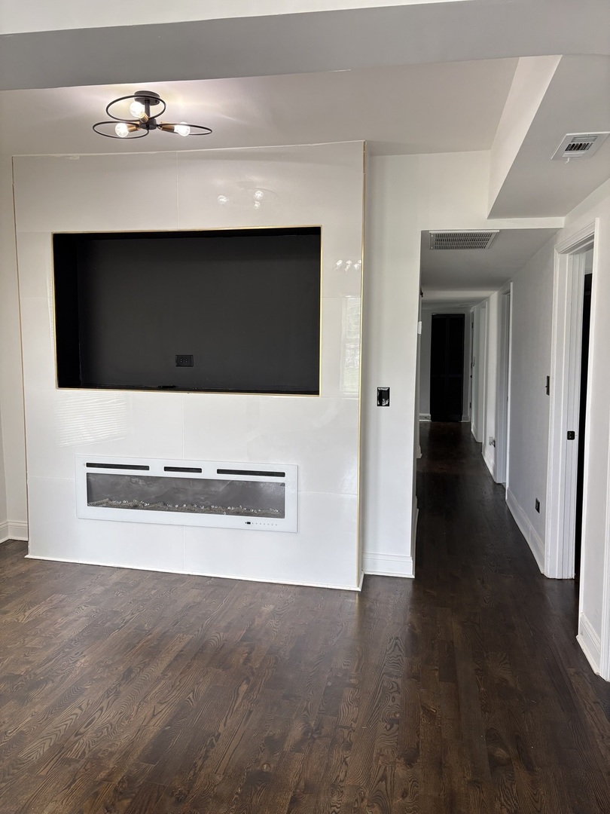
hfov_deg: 53.1
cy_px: 407
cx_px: 305
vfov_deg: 67.3
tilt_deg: -6.9
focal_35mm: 26
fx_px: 611
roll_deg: -0.5
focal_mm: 5.96
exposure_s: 1/120
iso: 100
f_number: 1.6
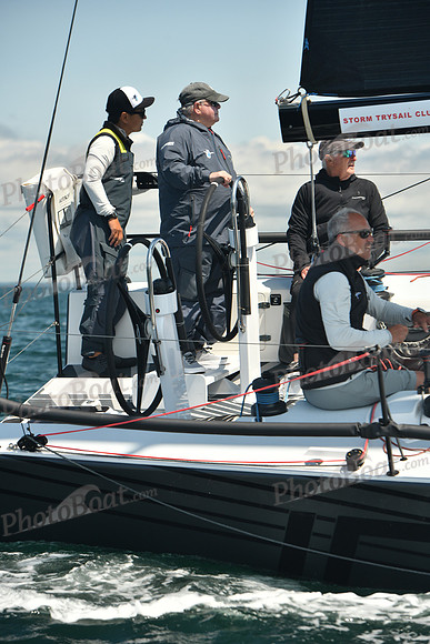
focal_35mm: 135
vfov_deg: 15.2
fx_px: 2417
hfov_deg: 10.2
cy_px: 322
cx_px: 215
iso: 320
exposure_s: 1/640
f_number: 6.3
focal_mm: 135
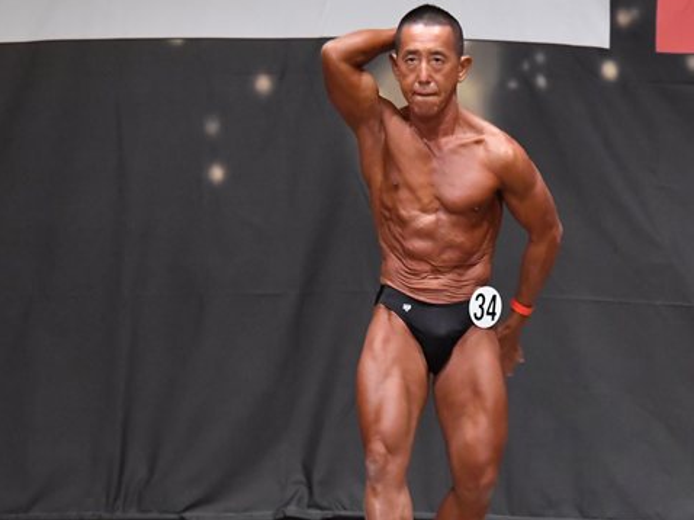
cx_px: 444
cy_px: 315
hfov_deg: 5.3
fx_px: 7494
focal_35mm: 374
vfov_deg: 4.0
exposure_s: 1/400
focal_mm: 160
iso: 6400
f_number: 5.6
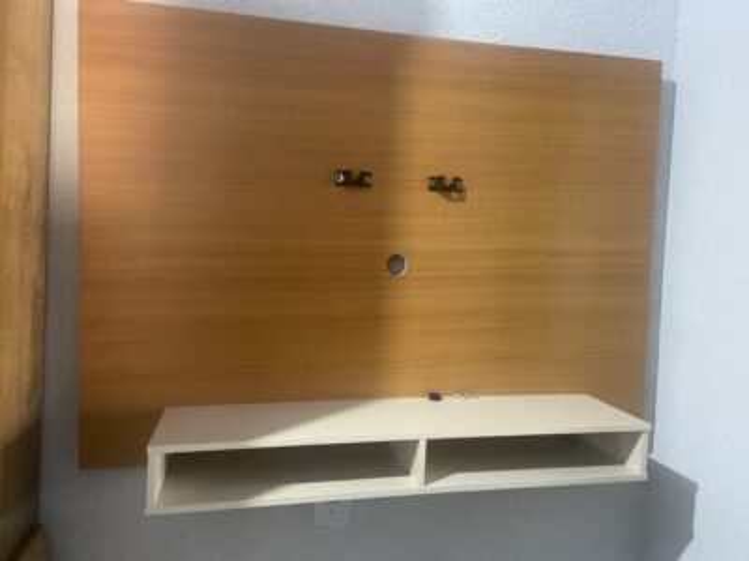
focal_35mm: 26
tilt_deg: -4.0
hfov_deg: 67.3
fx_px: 563
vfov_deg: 53.1
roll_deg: -3.3
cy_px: 280
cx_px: 374
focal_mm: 4.25
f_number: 1.8
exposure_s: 1/30
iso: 500
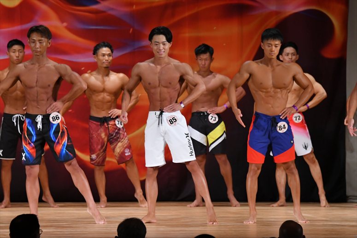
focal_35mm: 240
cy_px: 119
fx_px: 2379
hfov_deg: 8.6
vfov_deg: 5.7
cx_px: 178
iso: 3200
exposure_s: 1/400
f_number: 5.6
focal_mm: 160
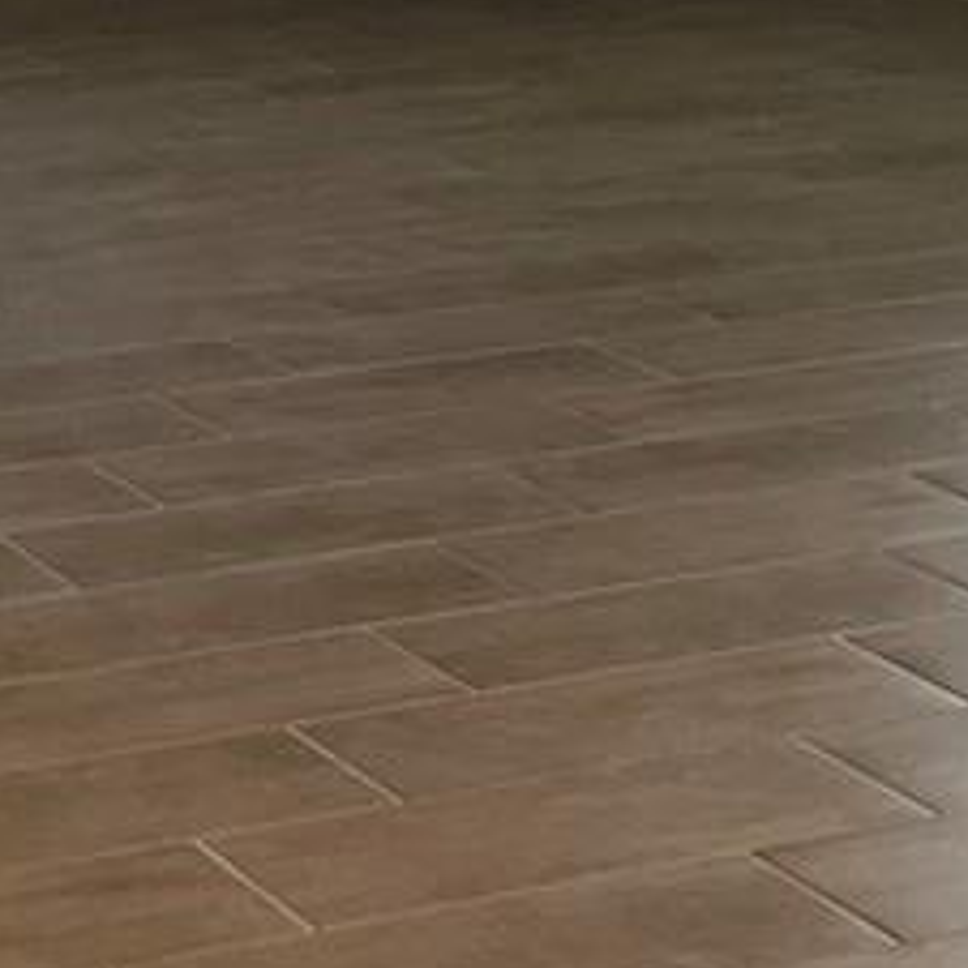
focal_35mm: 163
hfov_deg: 10.6
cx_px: 985
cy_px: -343
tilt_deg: -3.2
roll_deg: +0.3
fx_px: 5157
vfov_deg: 10.5
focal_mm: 5.7
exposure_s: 1/161
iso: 50
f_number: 1.5
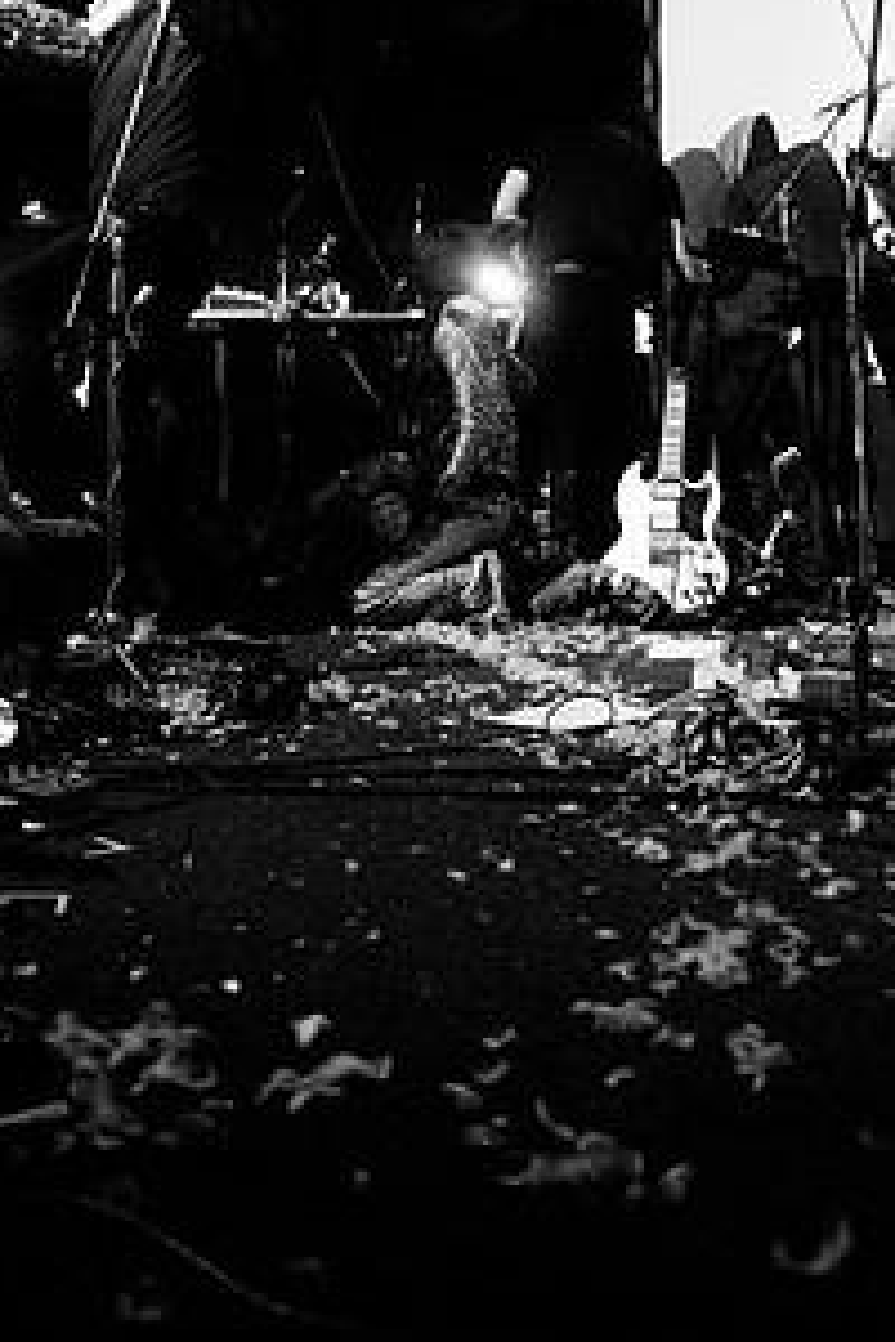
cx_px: 365
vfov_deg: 42.7
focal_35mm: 45
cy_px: 403
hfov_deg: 29.8
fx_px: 1678
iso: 1250
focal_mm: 20
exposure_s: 1/50
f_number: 2.8
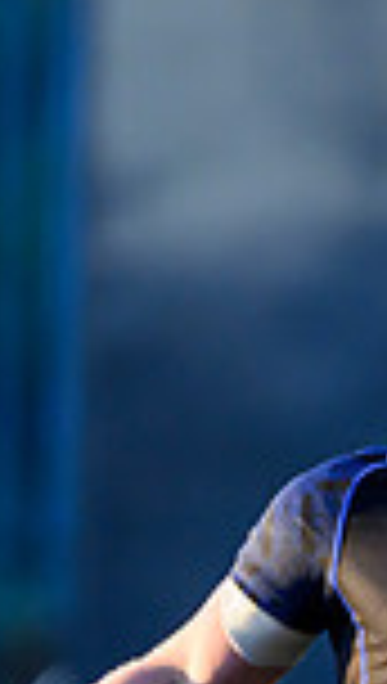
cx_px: 1415
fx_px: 33764
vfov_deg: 1.2
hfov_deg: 0.7
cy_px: 994
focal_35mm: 1859
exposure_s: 1/2000
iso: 2000
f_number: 3.5
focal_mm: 400
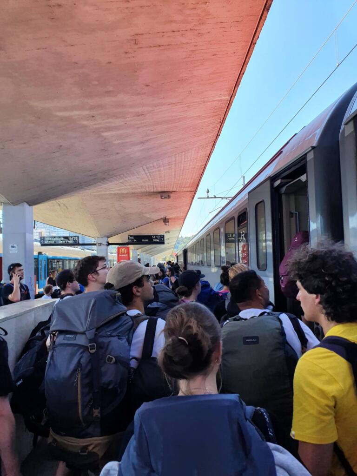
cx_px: 178
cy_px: 238
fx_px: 358
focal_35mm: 26
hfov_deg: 53.1
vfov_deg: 67.3
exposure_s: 1/586
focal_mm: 4.32
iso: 50
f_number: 2.4
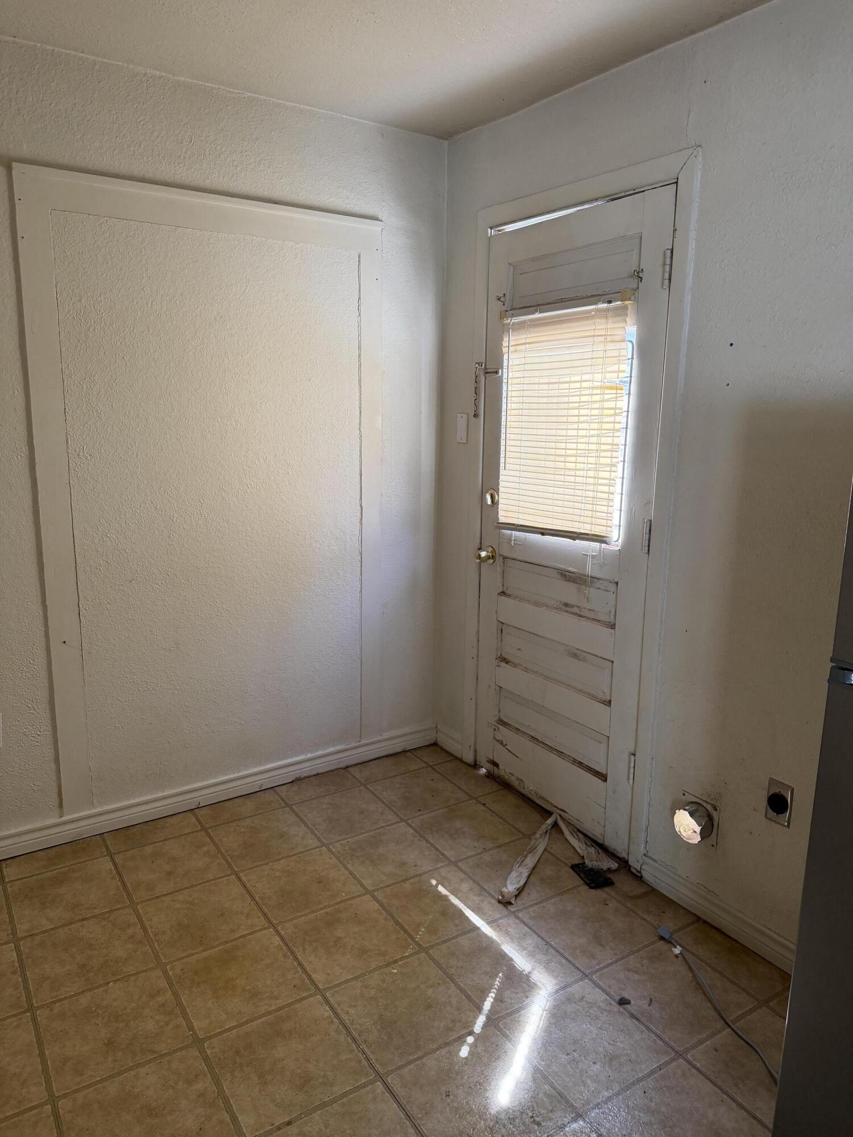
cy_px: 568
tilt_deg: -10.9
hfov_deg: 56.8
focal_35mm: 24
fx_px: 789
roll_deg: -1.7
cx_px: 426
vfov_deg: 71.6
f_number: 1.78
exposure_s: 1/79
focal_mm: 6.76
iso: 200
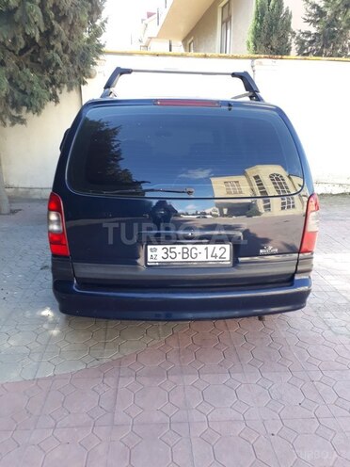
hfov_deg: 51.4
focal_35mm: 27
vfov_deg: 65.3
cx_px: 175
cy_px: 234
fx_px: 364
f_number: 1.9
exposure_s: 1/105
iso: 40
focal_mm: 3.6
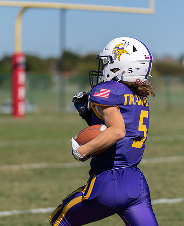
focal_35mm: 214
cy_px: 128
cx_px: 72
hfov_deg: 7.3
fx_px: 1442
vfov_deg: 9.0
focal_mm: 127
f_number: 2.8
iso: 100
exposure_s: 1/2000
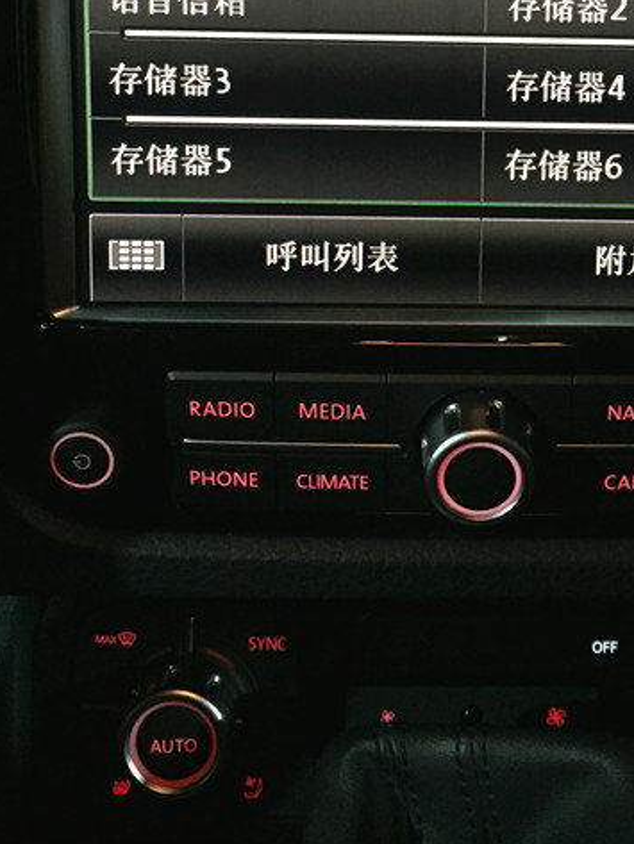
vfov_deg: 37.1
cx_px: 498
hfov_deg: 29.1
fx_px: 1196
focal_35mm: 49
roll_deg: -1.3
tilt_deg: -31.2
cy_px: 136
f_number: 2.2
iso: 250
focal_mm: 4.15
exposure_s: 1/17
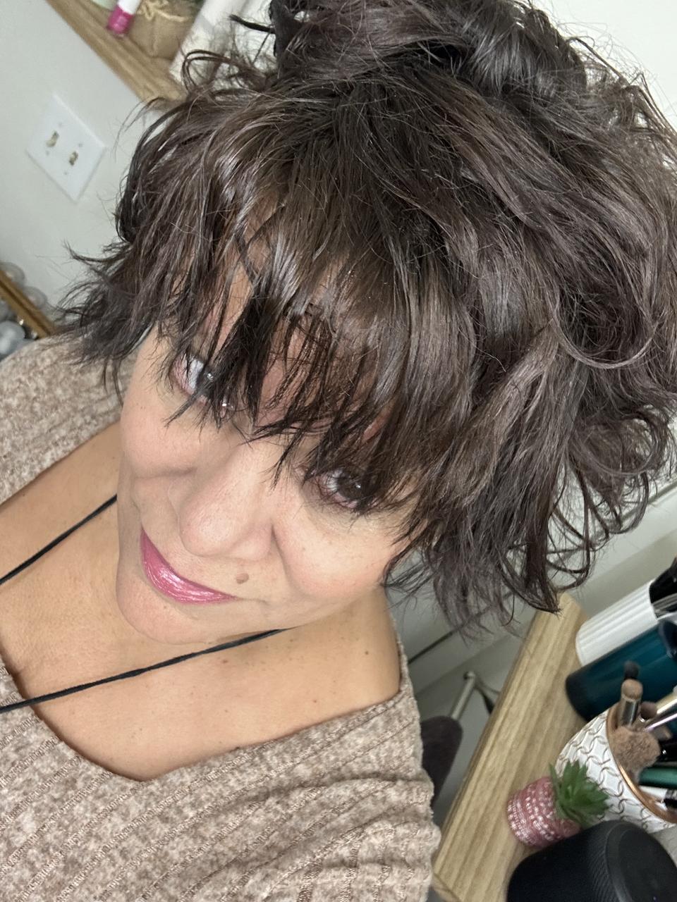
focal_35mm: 30
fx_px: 782
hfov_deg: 46.8
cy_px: 451
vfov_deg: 60.0
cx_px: 338
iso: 160
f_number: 1.9
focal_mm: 2.69
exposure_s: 1/60
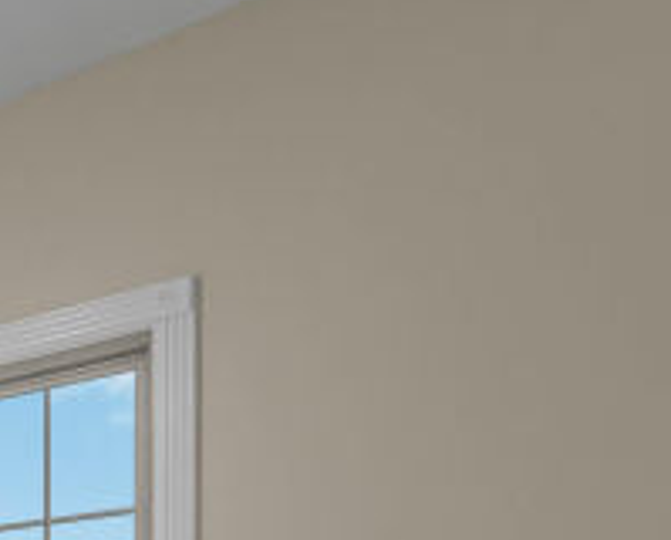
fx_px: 1194
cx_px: -492
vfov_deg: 21.7
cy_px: 790
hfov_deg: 21.8
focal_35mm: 60
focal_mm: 17
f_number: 7.1
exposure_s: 1/3
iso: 800
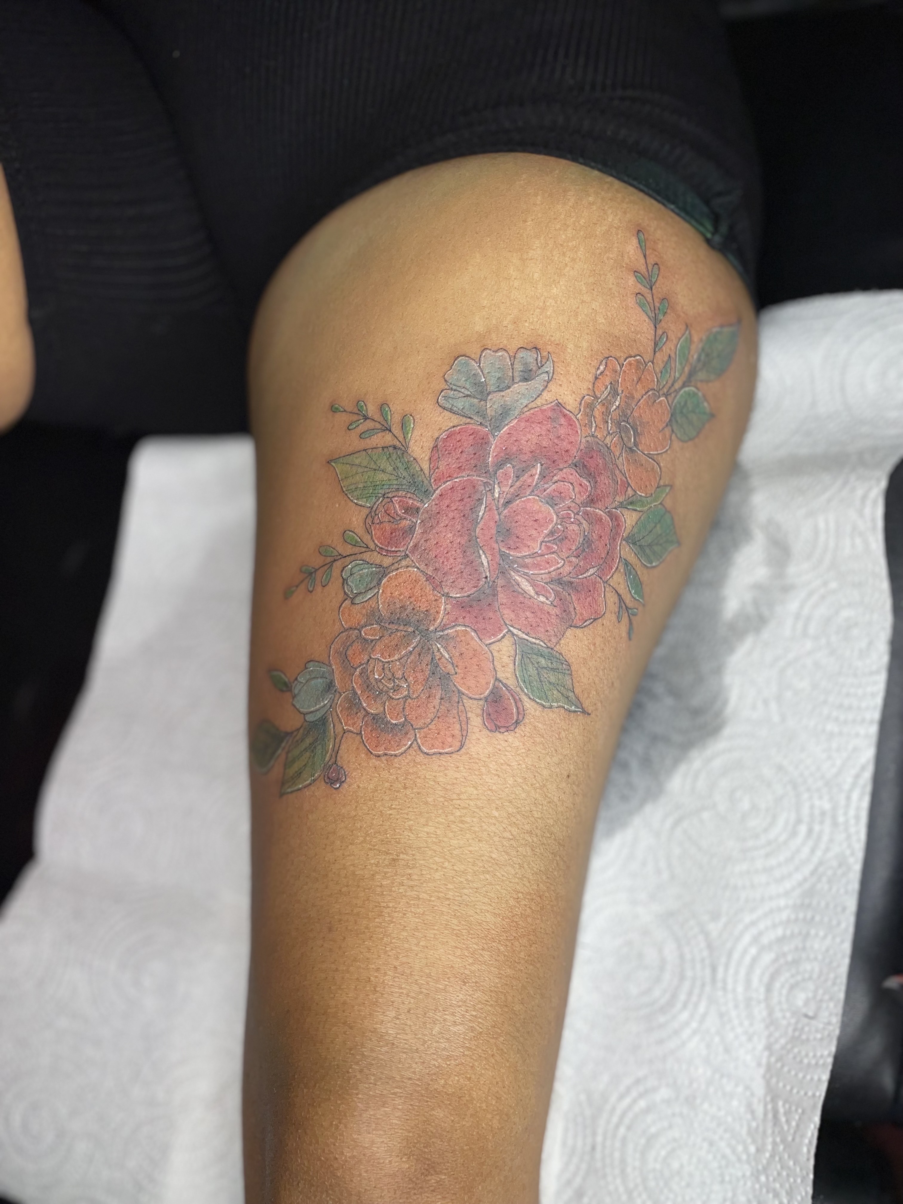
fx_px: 904
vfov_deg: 67.3
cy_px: 602
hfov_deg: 53.1
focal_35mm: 26
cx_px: 452
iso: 32
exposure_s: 1/654
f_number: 1.6
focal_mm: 4.2
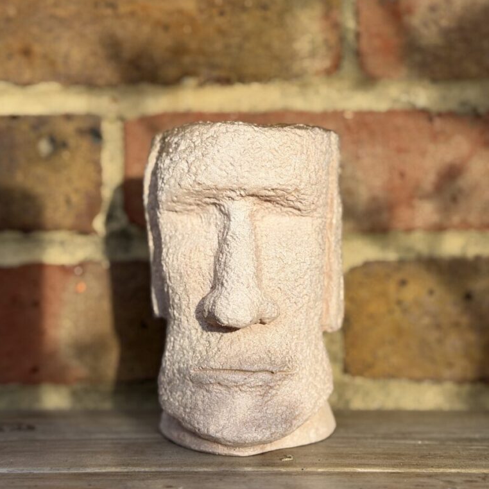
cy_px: 242
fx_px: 911
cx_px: 244
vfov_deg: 30.0
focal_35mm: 57
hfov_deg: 30.0
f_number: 1.78
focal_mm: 6.76
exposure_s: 1/1575
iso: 64
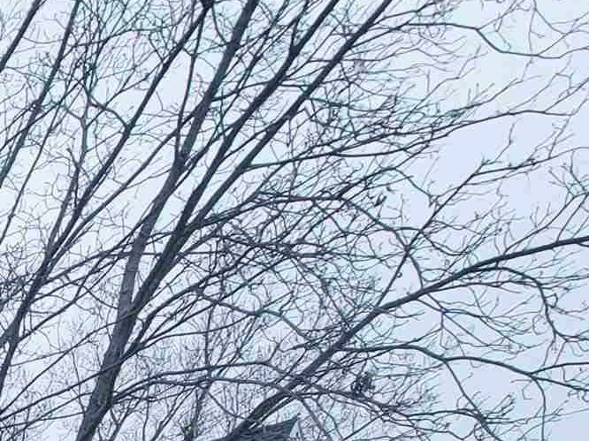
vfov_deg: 18.3
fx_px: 1021
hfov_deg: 19.3
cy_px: 831
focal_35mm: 60
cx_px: -580
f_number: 2.2
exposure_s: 1/1250
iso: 50
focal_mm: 2.2
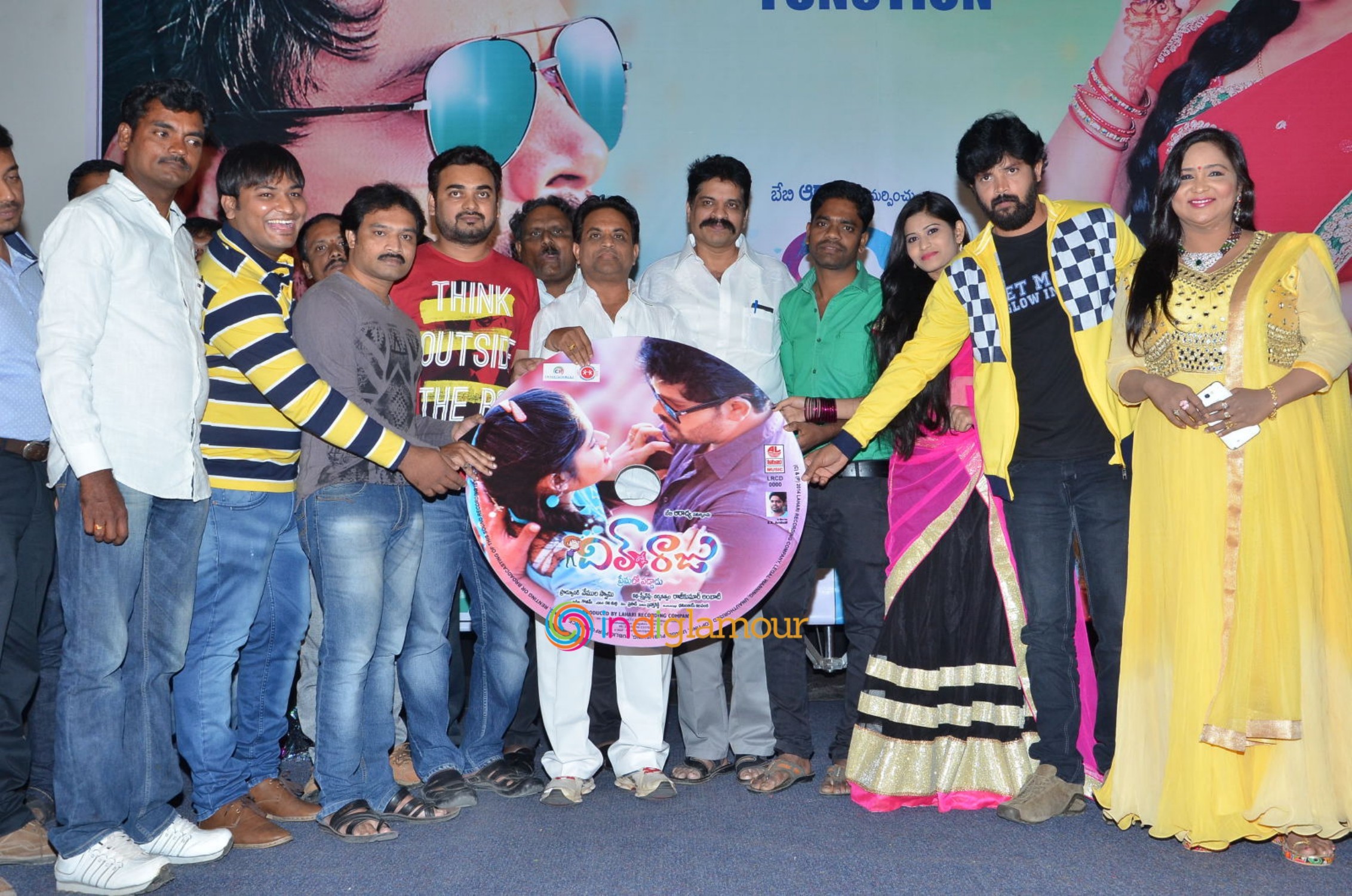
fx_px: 1462
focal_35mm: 39
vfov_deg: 34.1
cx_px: 676
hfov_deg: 49.6
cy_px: 448
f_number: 6.3
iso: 800
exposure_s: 1/125
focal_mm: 26
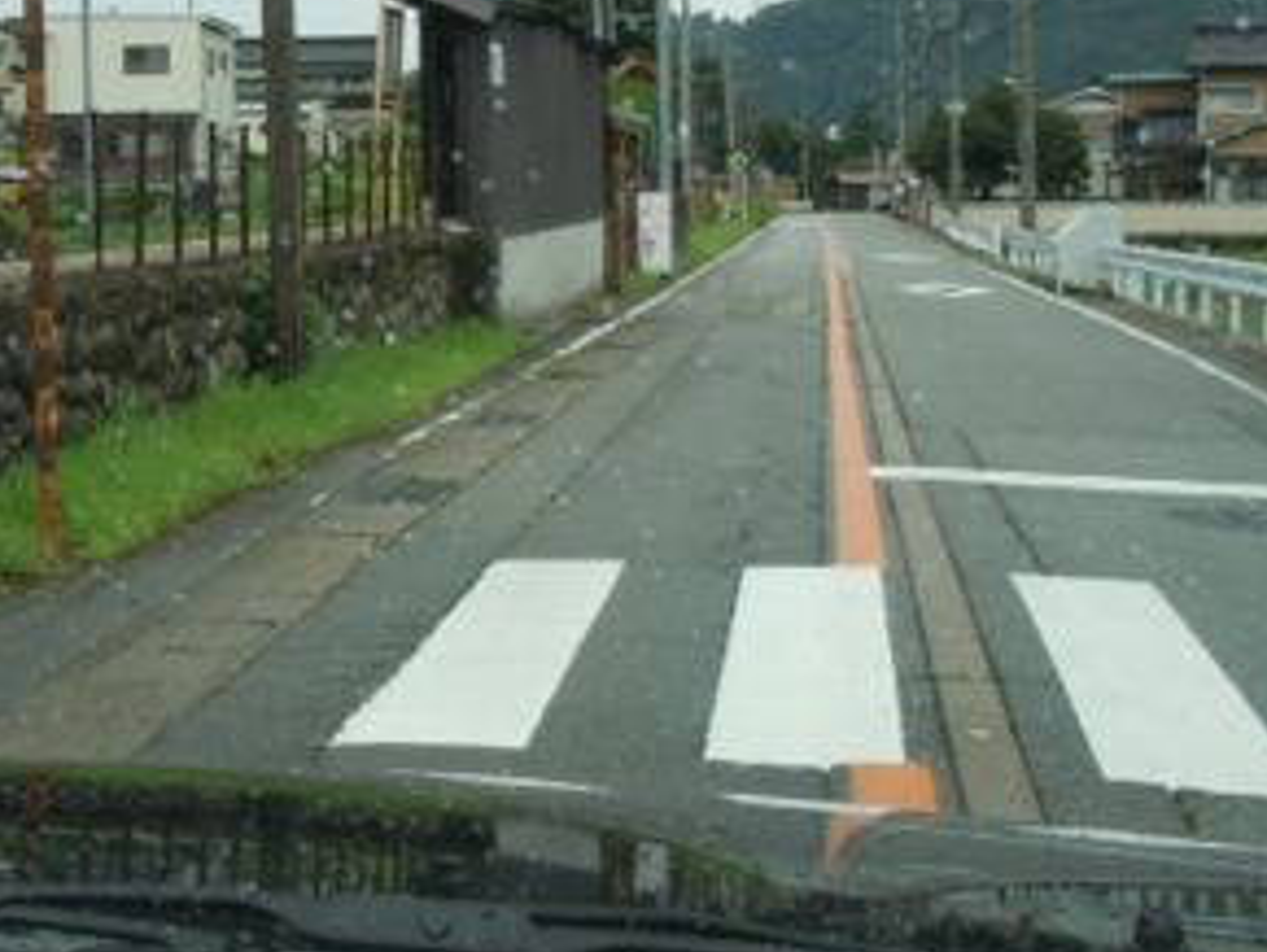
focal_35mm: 62
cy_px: 144
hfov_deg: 30.0
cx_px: 149
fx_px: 2271
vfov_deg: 23.2
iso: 100
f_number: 3.5
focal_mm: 5.4
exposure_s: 1/400
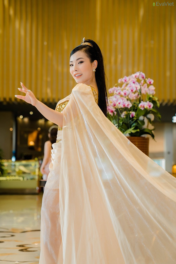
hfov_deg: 19.5
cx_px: 88
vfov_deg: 28.8
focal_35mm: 70
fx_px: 513
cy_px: 132
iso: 640
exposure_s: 1/125
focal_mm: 70
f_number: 2.8
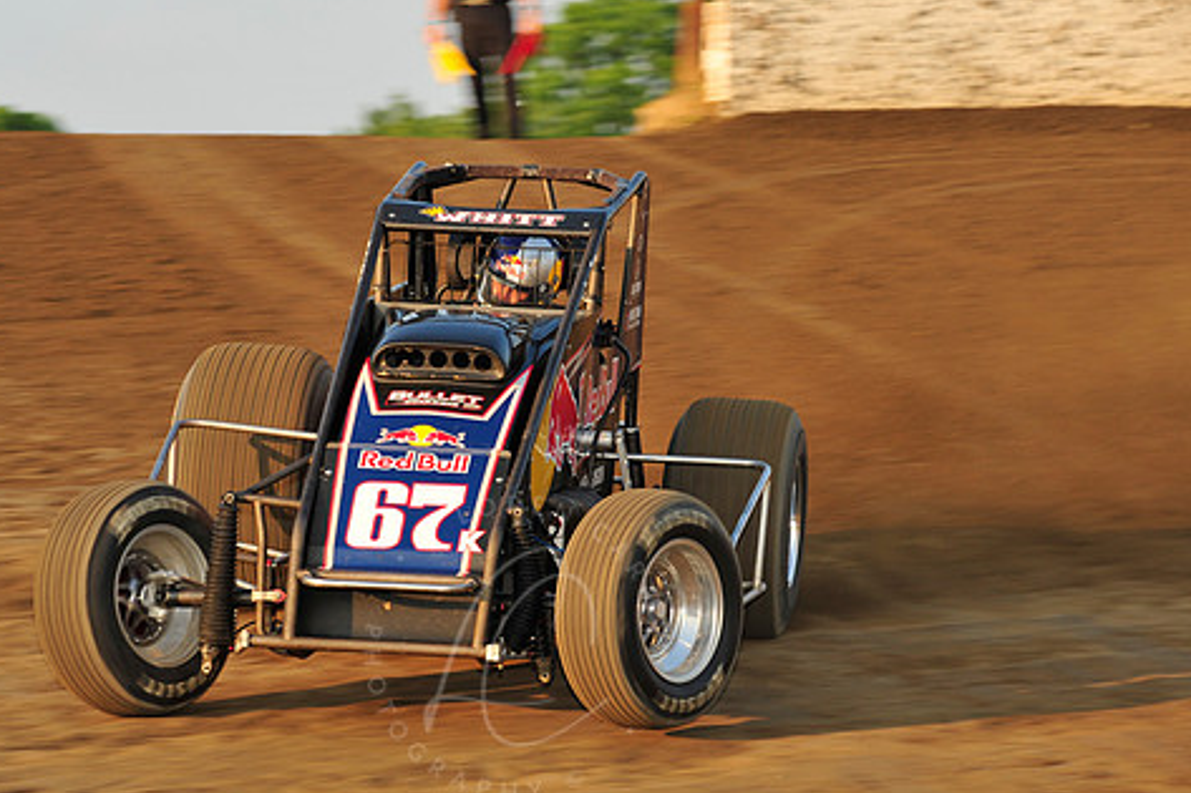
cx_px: 514
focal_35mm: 190
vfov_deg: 7.2
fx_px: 6283
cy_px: 415
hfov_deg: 10.8
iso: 400
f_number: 8
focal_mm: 155
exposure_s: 1/320
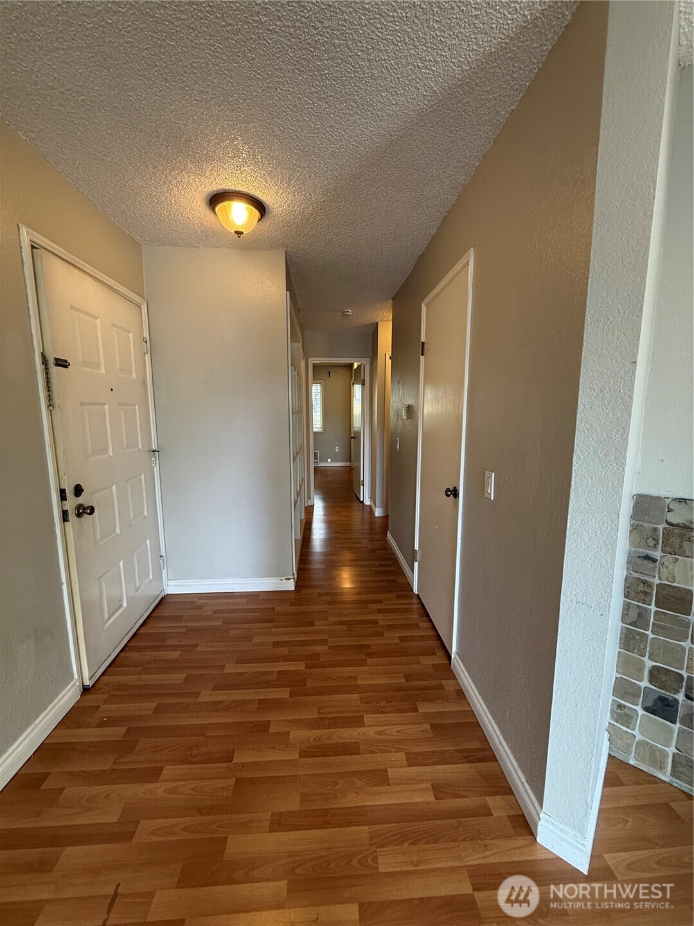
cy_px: 463
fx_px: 374
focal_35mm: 14
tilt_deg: -6.3
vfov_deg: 102.1
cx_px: 347
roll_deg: +0.4
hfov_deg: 85.7
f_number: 2.2
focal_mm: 2.22
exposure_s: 1/60
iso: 200
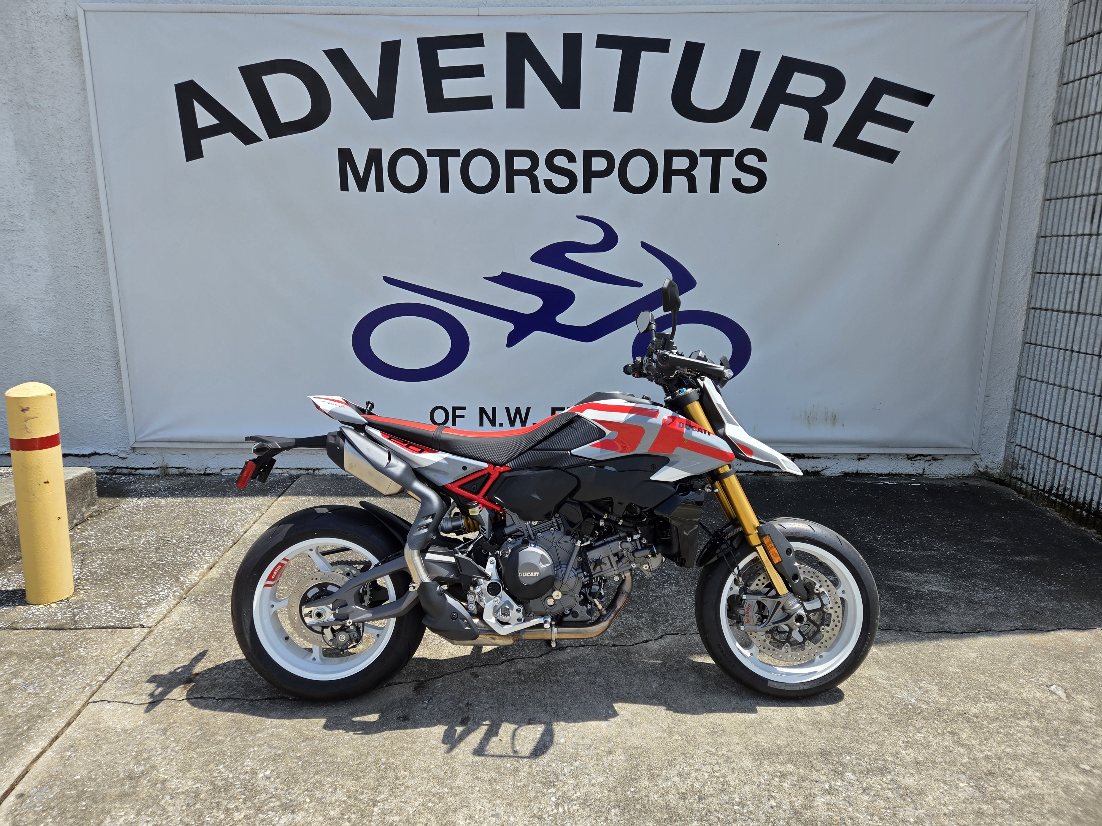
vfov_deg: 58.9
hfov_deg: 73.9
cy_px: 413
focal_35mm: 23
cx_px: 551
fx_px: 732
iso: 80
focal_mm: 5.4
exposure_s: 1/3390
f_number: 1.8
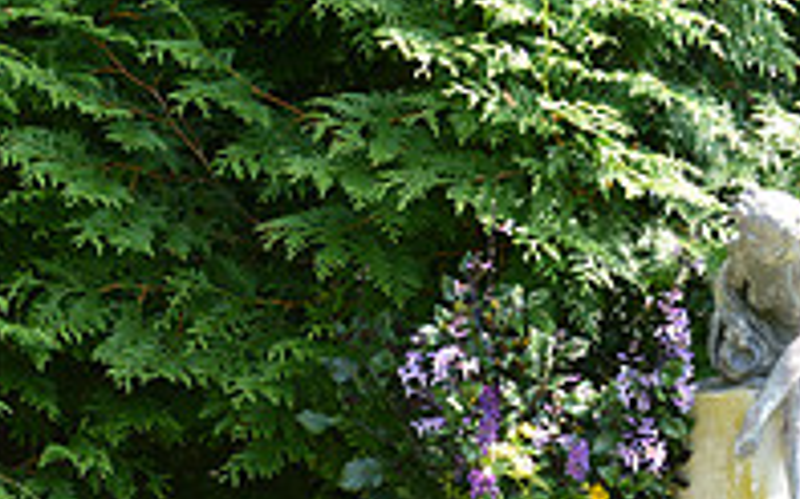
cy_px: 773
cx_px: 53
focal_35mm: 360
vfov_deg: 3.6
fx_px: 7847
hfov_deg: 5.8
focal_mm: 120
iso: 500
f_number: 7.1
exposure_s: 1/250
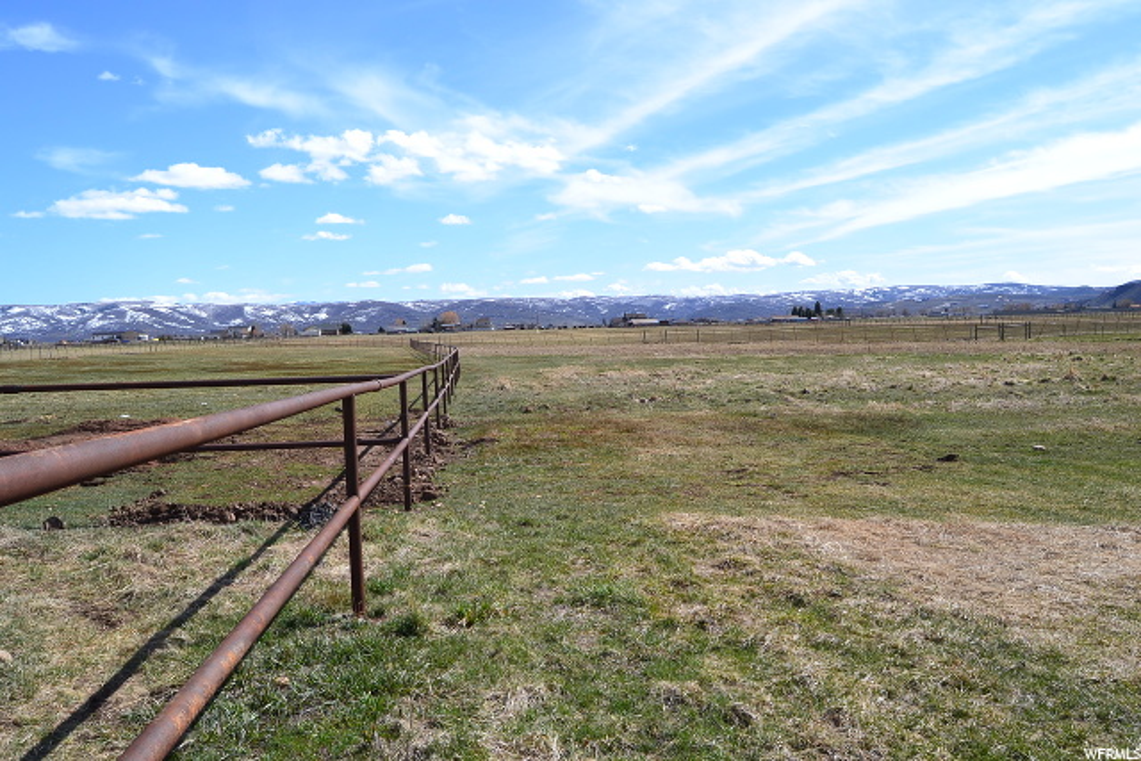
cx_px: 570
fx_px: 951
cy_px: 380
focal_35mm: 30
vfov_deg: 43.6
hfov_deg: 61.9
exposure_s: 1/500
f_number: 11
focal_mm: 20
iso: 360
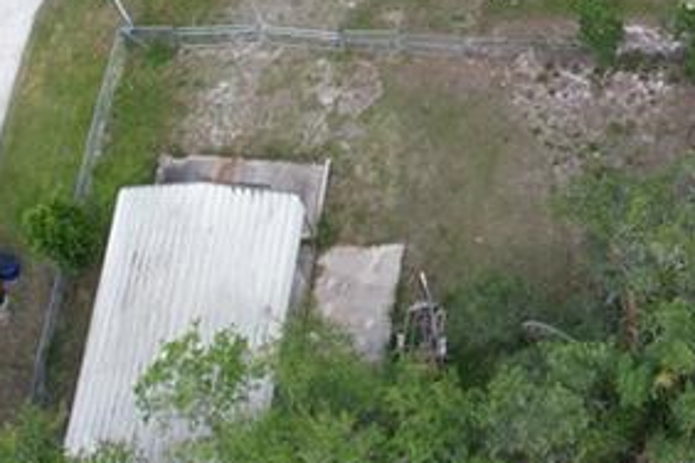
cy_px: -512
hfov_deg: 15.6
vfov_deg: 10.0
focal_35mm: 125
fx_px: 2413
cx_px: 882
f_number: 2.8
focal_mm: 8.38
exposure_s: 1/800
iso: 130
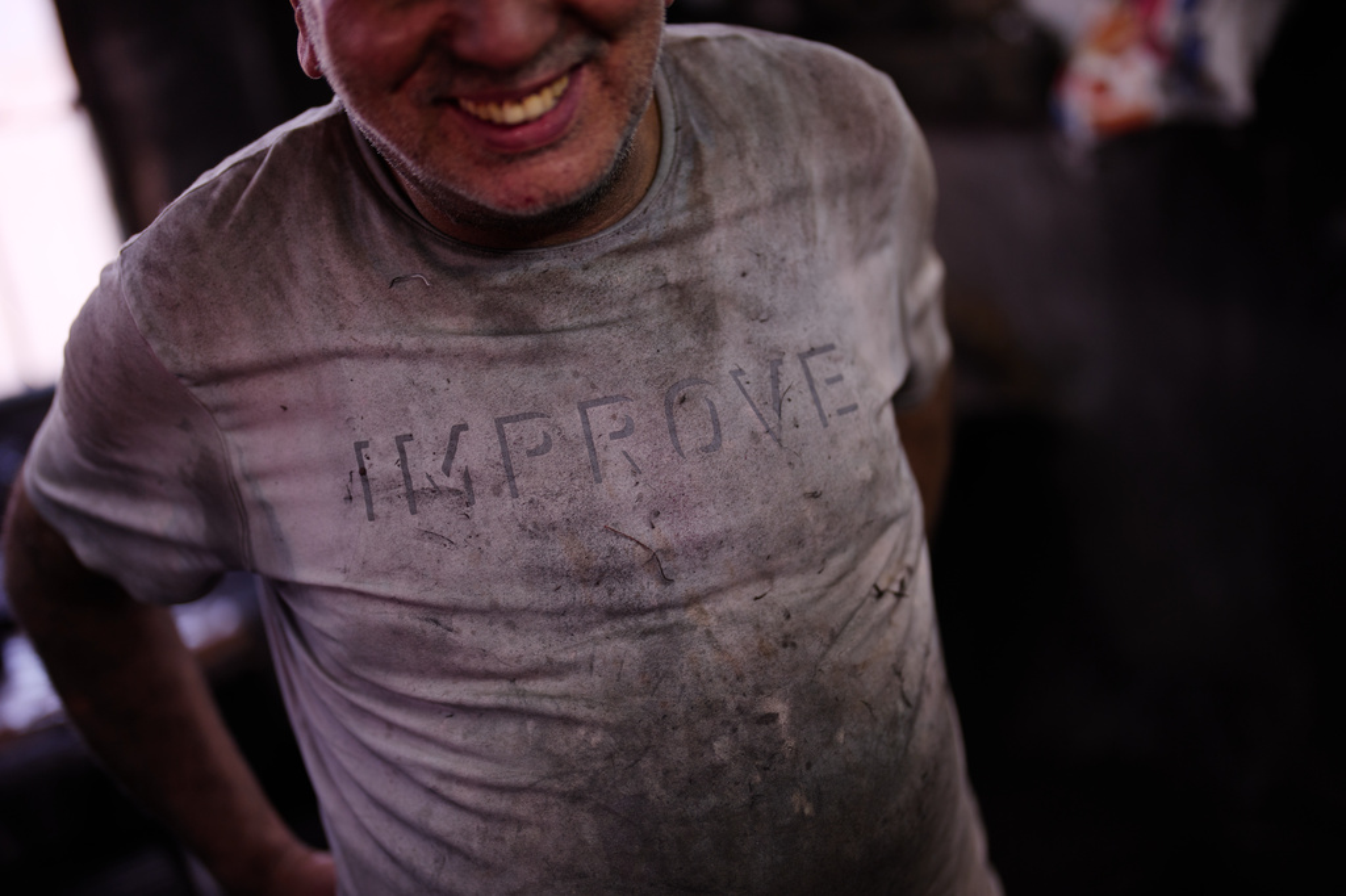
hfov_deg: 39.6
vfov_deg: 27.0
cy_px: 448
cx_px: 673
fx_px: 1869
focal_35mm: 50
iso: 100
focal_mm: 50
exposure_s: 1/400
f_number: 1.2
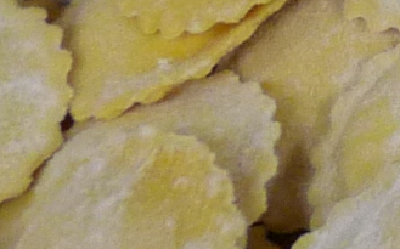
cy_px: -169
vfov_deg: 5.8
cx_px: 1388
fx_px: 2429
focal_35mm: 223
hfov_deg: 7.6
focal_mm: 4.8
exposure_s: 1/30
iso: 200
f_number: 2.8
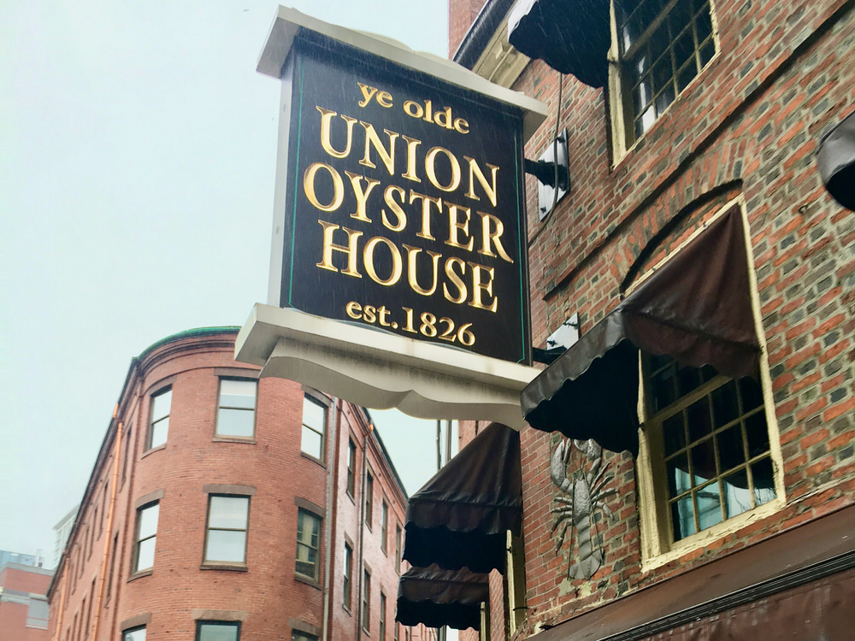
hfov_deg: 61.7
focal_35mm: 29
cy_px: 320
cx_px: 428
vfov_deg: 48.2
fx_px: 716
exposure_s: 1/60
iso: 25
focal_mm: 4.15
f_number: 2.2
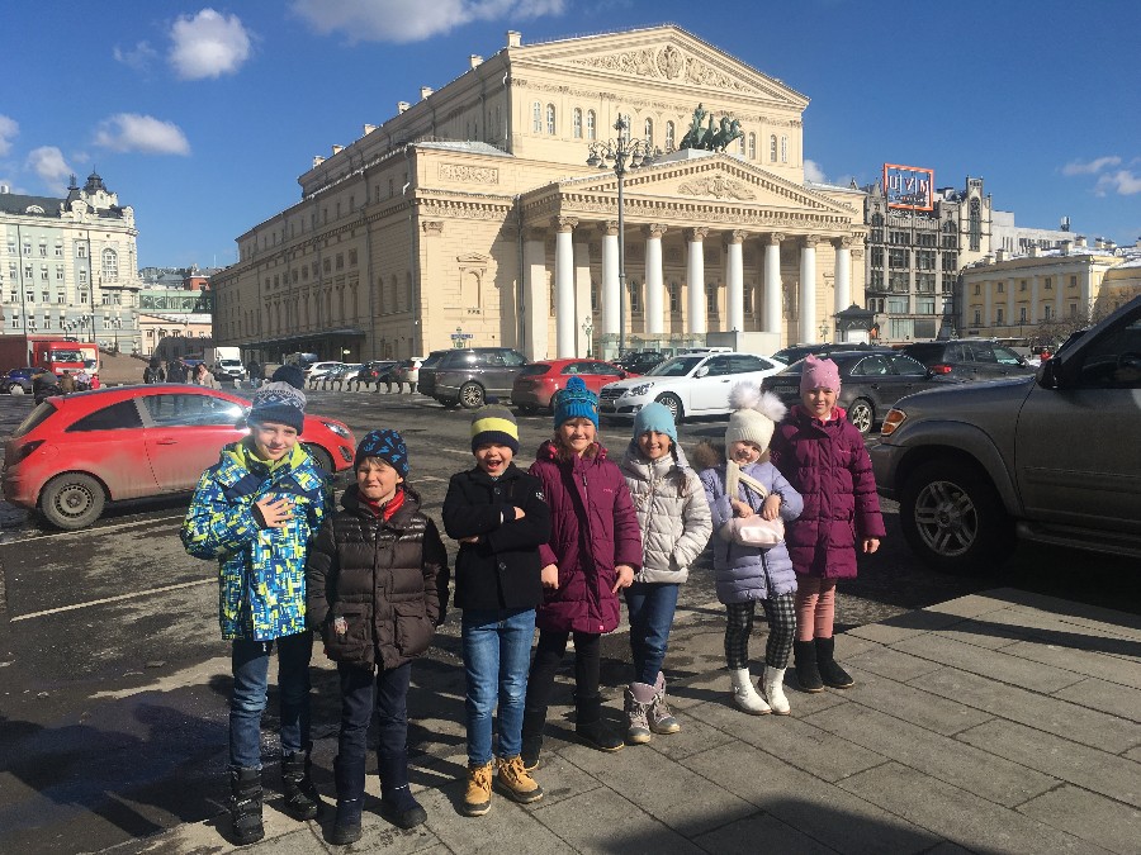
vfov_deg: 48.2
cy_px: 428
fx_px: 956
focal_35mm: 29
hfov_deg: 61.7
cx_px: 570
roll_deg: +1.2
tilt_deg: -3.0
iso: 25
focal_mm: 4.15
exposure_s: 1/2747
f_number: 2.2
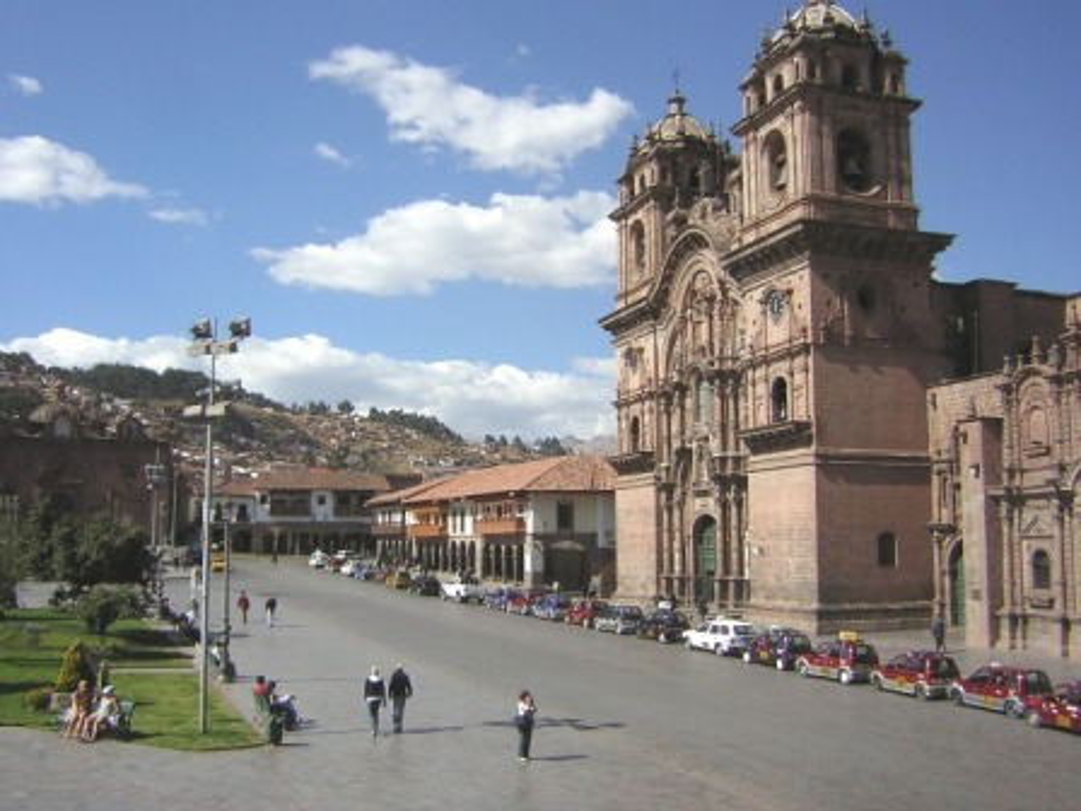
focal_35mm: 36
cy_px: 406
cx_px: 540
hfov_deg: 51.4
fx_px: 1124
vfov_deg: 39.7
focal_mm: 4.7
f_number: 5.2
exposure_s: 1/474
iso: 50
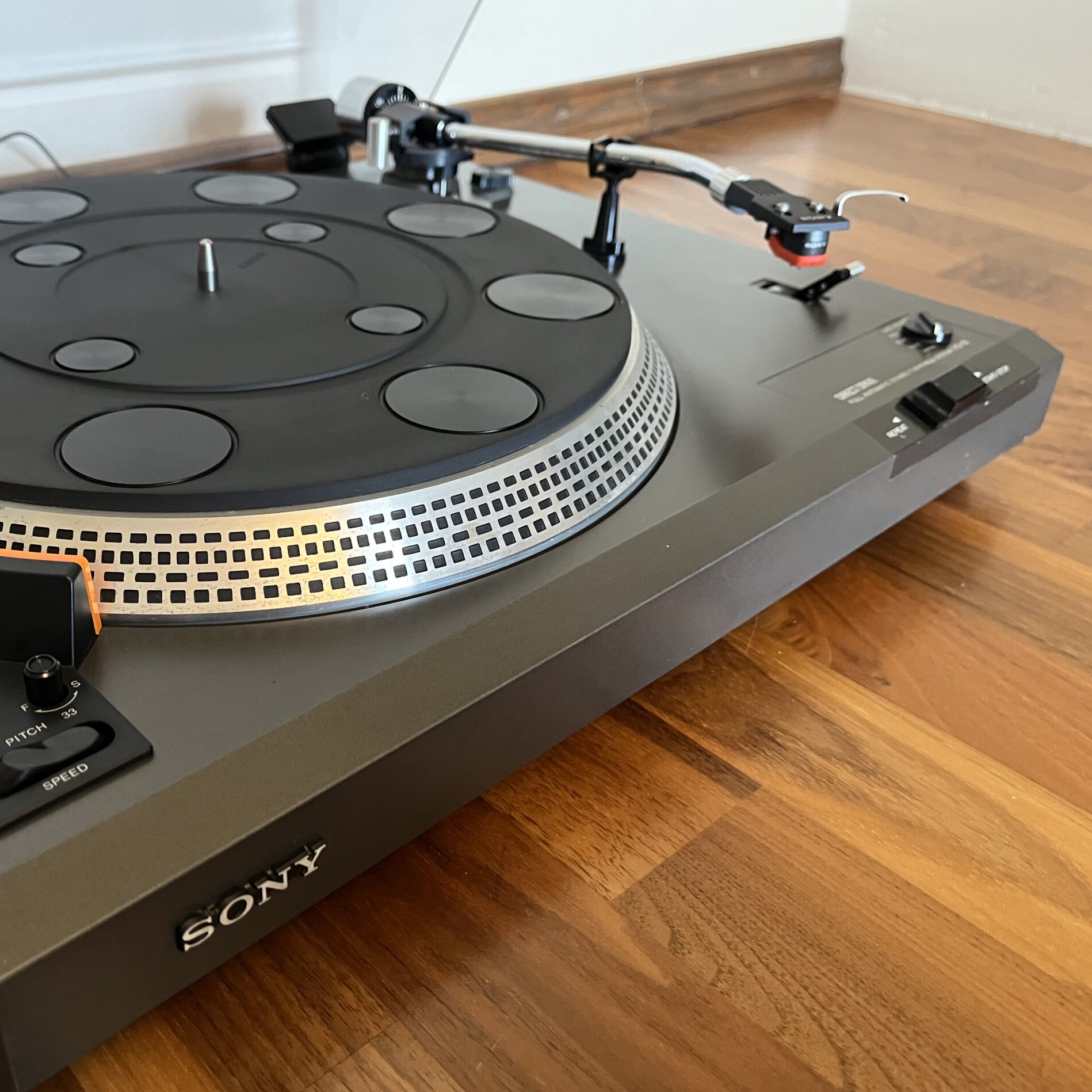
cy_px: 543
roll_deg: -2.0
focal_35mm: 31
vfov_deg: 52.5
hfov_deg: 51.6
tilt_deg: -33.2
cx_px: 367
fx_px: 1106
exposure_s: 1/33
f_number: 1.6
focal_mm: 5.1
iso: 500
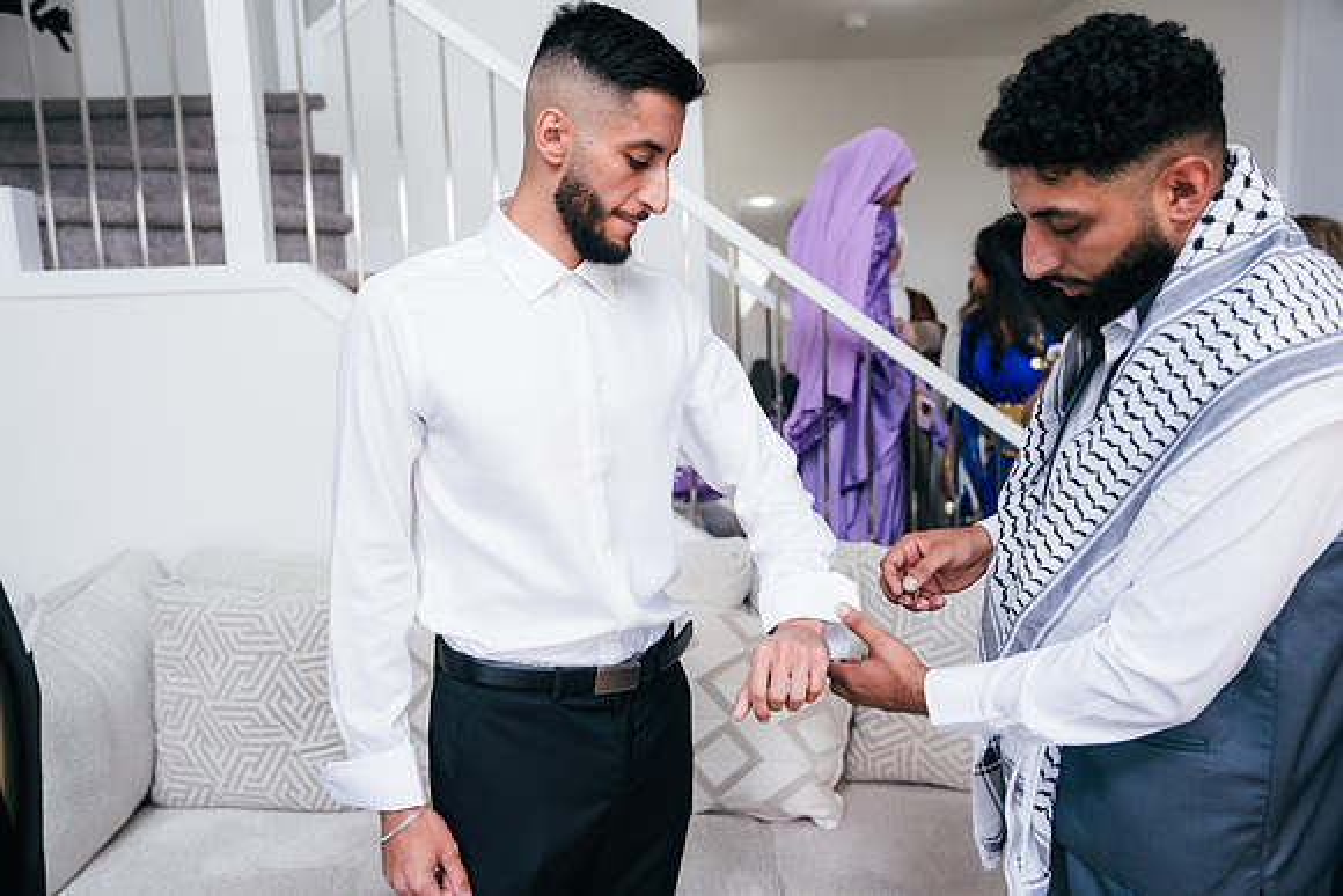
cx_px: 672
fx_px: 1157
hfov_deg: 60.3
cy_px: 448
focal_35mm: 31
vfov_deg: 42.3
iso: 250
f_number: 2.8
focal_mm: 31
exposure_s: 1/160
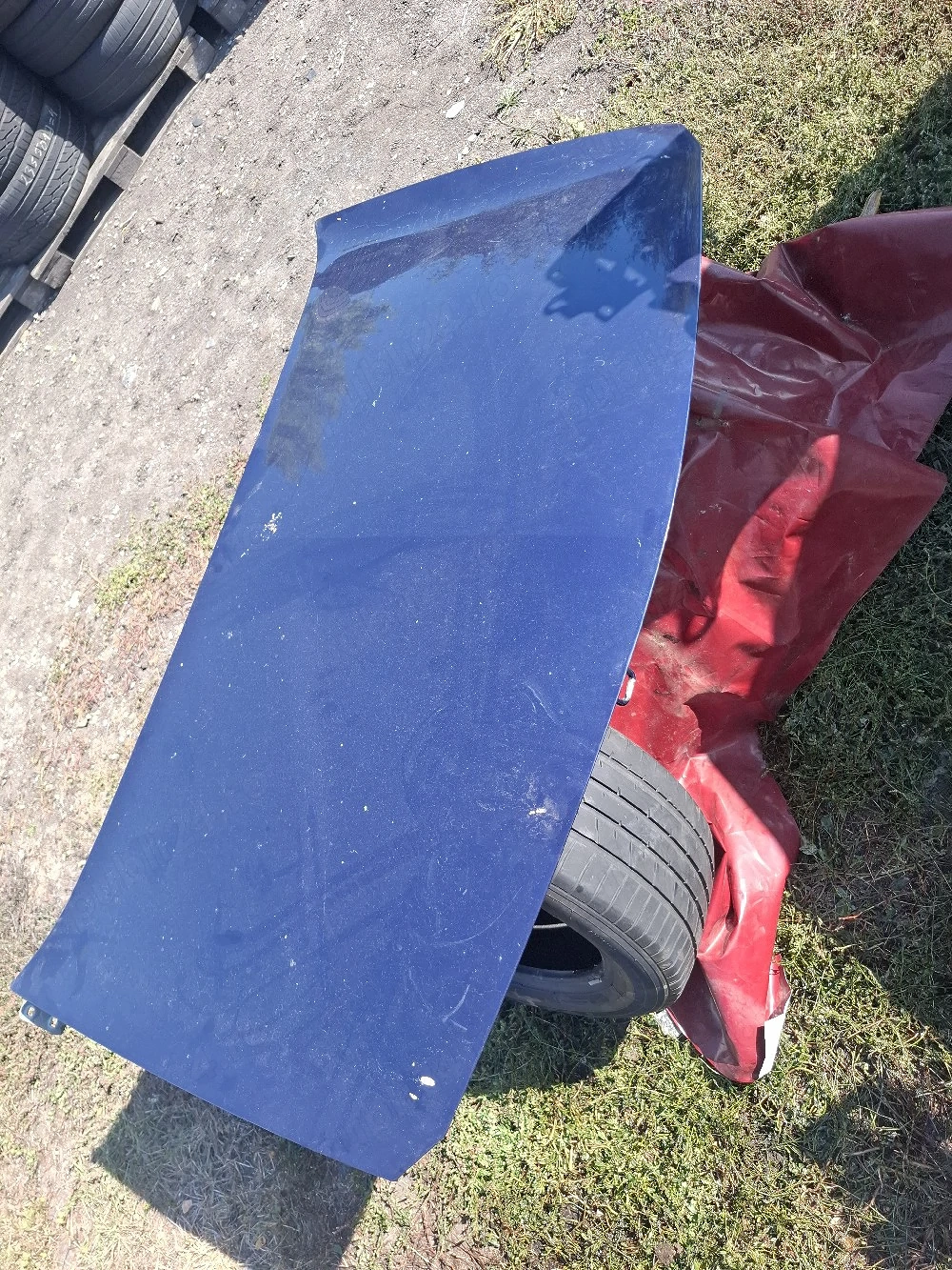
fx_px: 843
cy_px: 635
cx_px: 476
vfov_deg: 73.9
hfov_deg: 58.9
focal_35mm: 23
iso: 50
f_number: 1.8
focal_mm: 5.54
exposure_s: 1/476
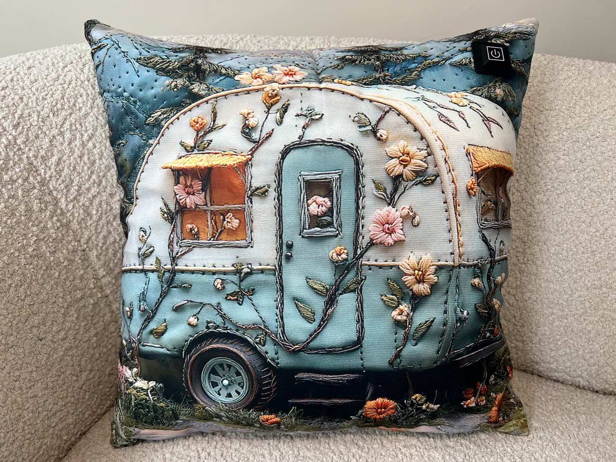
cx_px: 308
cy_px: 231
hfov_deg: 67.3
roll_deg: -0.7
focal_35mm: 26
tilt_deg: -36.4
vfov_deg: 53.1
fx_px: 463
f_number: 1.5
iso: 64
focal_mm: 5.7
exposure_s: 1/111
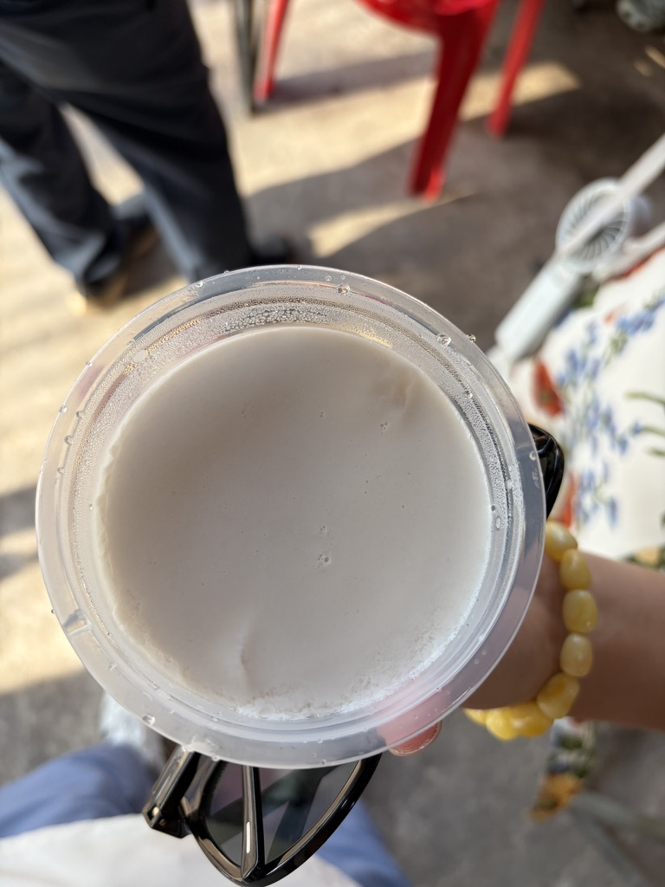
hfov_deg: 53.1
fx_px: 666
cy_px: 444
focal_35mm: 26
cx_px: 332
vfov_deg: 67.3
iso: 40
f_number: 1.6
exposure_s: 1/291
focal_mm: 5.96
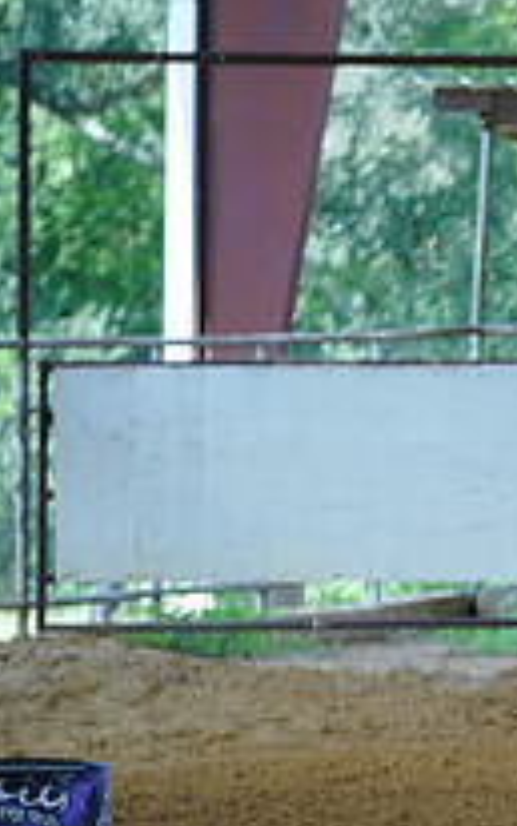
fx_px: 12945
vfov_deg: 3.7
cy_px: 768
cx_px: 1066
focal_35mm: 575
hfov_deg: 2.3
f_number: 2.8
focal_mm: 200
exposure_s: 1/2000
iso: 2000
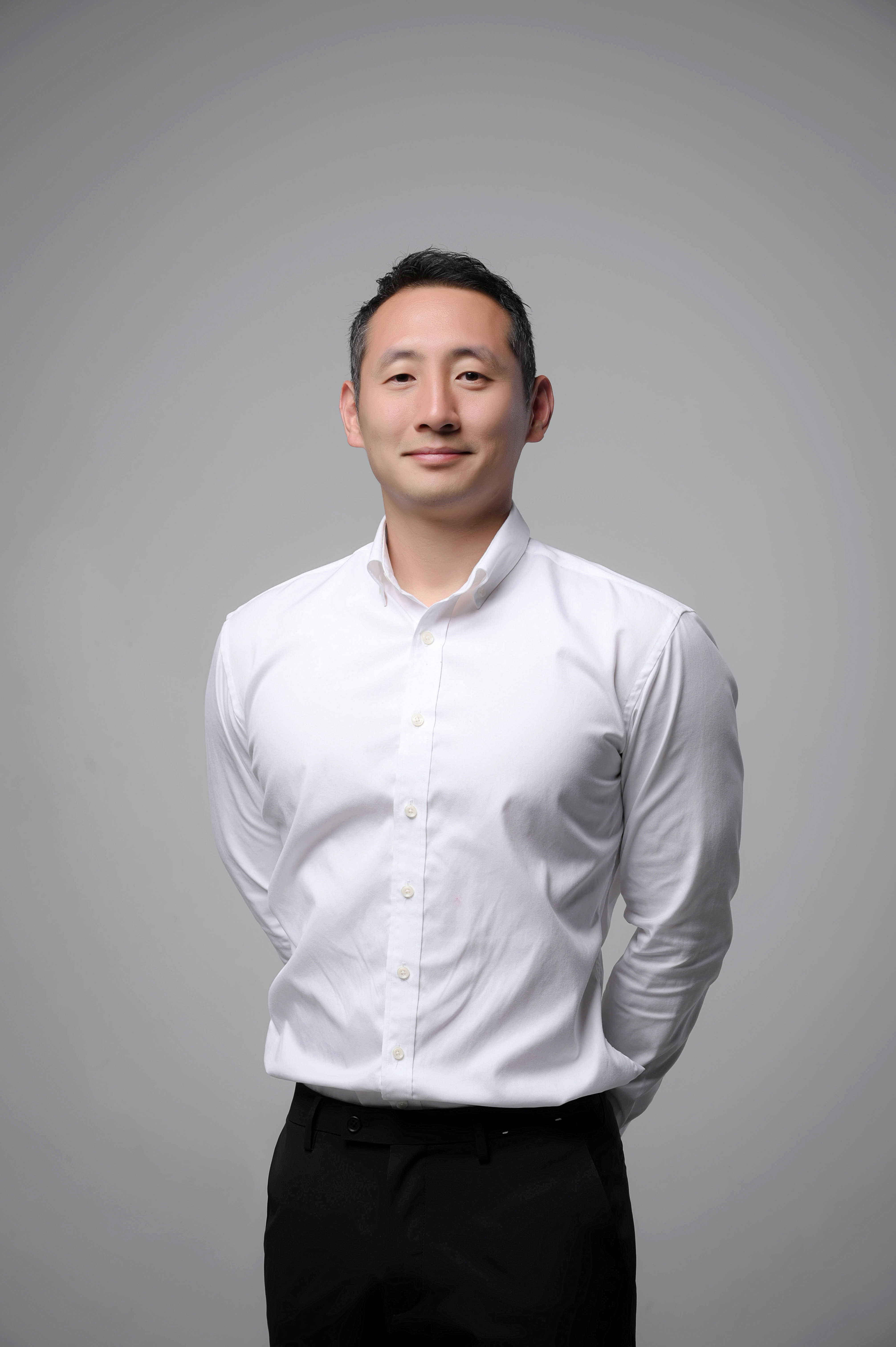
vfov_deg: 28.9
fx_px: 2617
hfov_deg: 19.4
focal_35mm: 70
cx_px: 448
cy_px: 674
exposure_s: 1/125
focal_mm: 70
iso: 200
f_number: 8
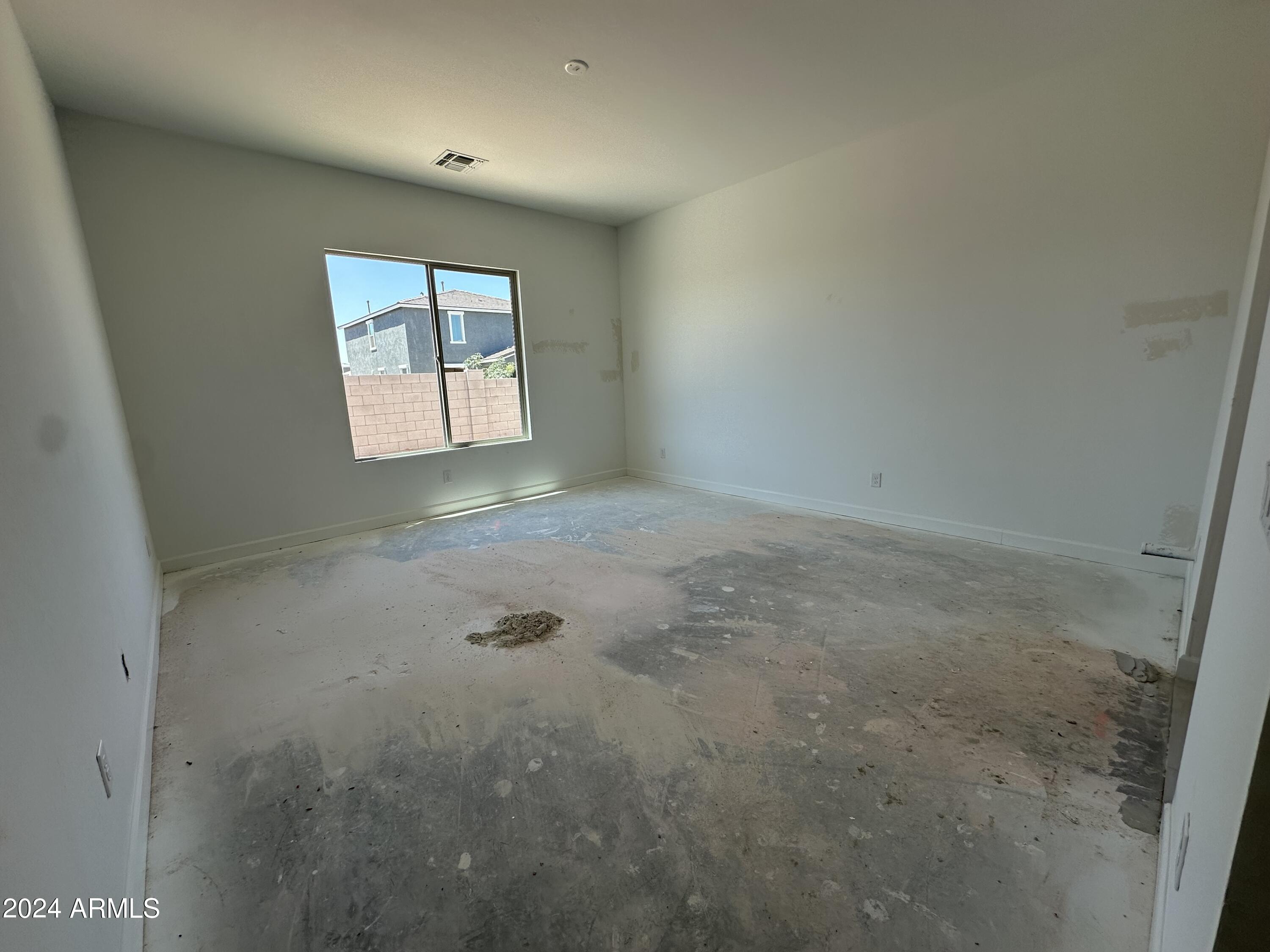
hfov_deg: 102.1
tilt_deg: -11.0
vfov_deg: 85.7
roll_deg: +2.1
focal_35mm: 14
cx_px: 635
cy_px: 476
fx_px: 514
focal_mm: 2.22
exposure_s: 1/176
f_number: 2.2
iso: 40
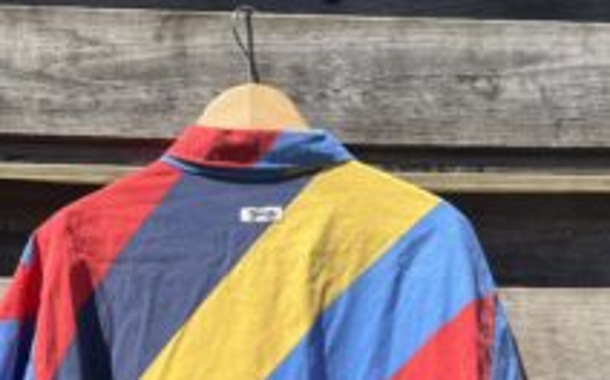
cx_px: 270
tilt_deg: -6.8
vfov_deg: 22.7
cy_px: 461
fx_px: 864
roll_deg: -0.3
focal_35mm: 52
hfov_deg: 38.9
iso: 50
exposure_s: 1/3745
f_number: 1.6
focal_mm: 5.1
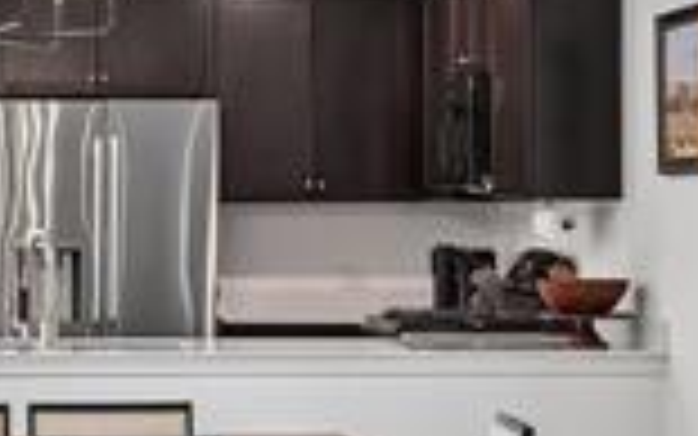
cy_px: 207
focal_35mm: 124
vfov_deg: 10.5
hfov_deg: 16.4
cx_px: -36
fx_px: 2367
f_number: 8
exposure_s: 1/15
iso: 400
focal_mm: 18.5
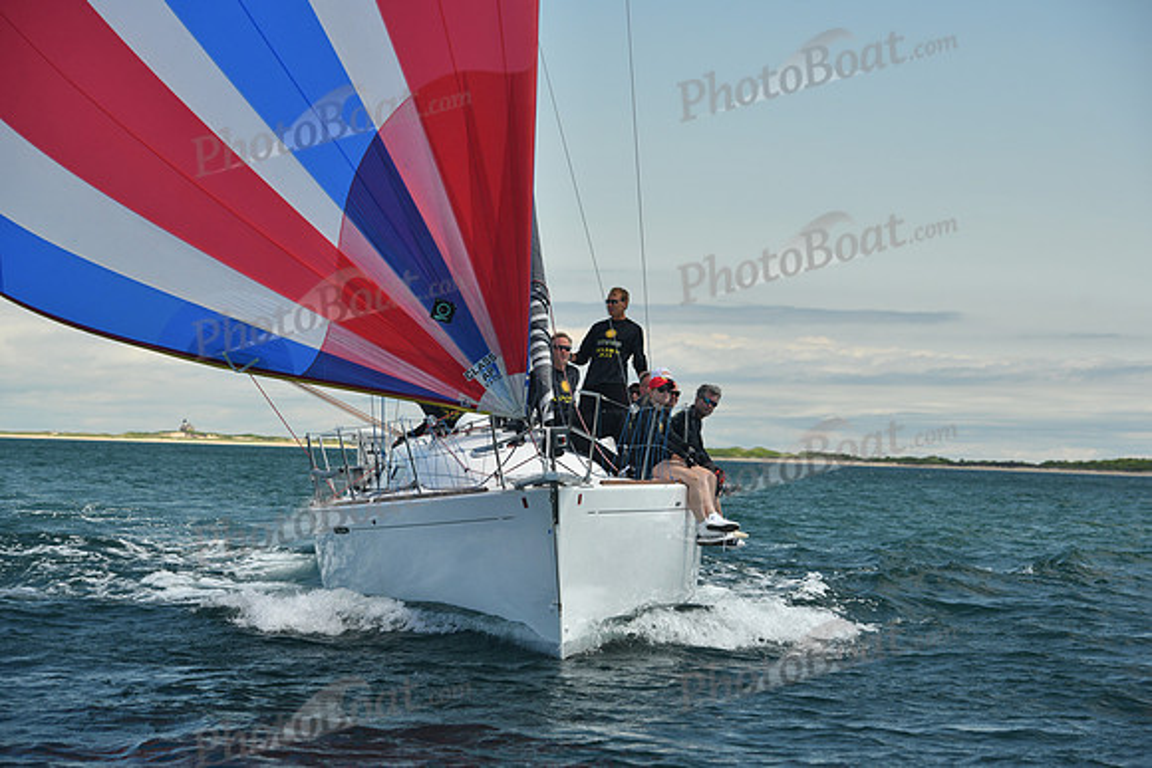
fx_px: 3905
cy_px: 384
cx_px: 576
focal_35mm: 122
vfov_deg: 11.2
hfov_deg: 16.8
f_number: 6.3
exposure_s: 1/640
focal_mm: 122
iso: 320
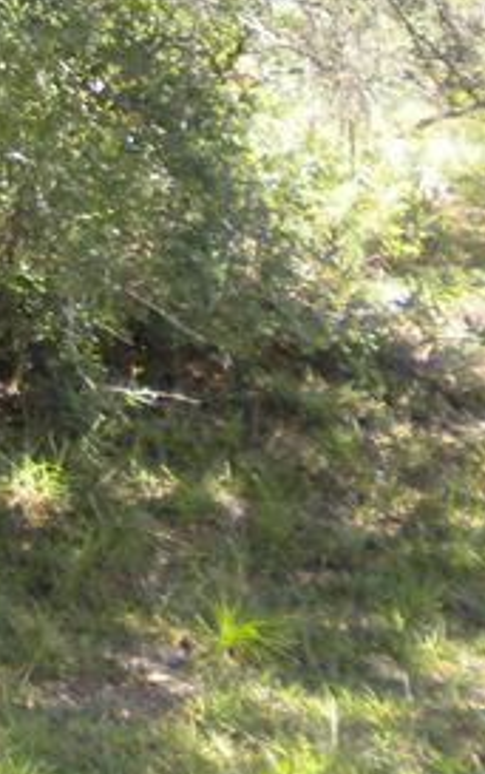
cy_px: -136
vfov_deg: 16.2
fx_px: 2618
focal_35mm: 124
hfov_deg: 9.9
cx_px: -442
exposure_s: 1/157
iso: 80
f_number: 3.1
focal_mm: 6.3
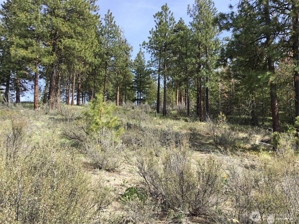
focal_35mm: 31
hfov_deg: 58.4
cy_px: 112
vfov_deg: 45.4
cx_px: 150
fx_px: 268
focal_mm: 3.3
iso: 25
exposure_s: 1/604
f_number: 2.4
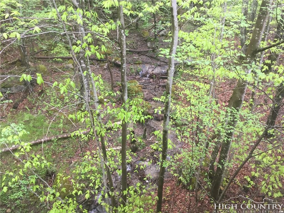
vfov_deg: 48.2
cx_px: 142
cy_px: 106
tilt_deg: -24.6
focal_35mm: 29
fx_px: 238
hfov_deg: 61.7
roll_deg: -2.6
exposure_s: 1/30
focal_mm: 4.15
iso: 32
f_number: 2.2
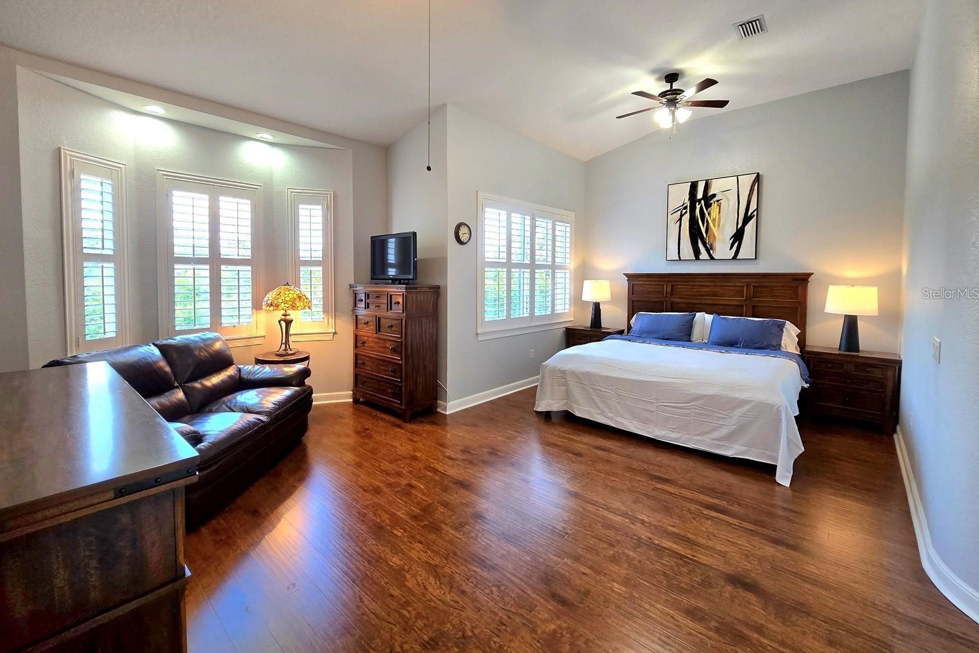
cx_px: 475
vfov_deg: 81.0
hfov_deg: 104.2
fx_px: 381
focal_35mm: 14
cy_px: 293
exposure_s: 1/60.2
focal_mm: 2.2
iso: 125
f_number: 2.2
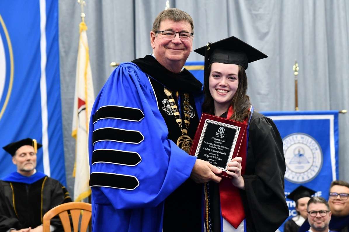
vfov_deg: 18.2
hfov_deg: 27.0
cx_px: 182
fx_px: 727
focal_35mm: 75
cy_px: 114
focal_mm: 70
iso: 1600
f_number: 4
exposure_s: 1/320
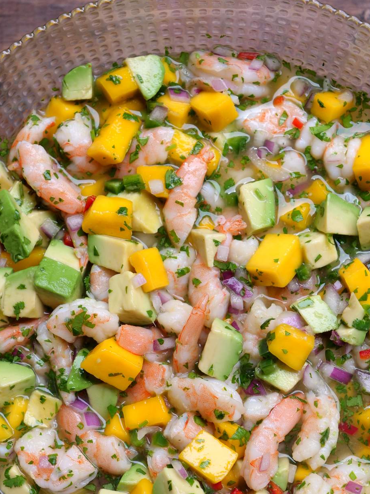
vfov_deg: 20.8
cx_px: 185
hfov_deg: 15.7
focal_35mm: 94
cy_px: 313
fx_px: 1340
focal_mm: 36
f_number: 4.5
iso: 200
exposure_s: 1/160
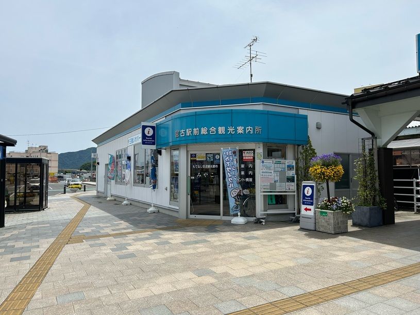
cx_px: 210
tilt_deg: +4.5
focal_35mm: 26
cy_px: 158
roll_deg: -0.6
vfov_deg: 53.1
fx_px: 315
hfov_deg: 67.3
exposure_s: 1/8000
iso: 50
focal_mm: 5.7
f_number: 1.5
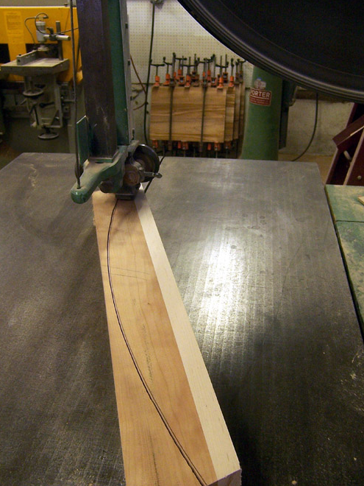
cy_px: 234
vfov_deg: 51.3
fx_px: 505
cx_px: 182
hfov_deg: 39.7
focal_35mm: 36
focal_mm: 5.5
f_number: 3.4
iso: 140
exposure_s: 1/20
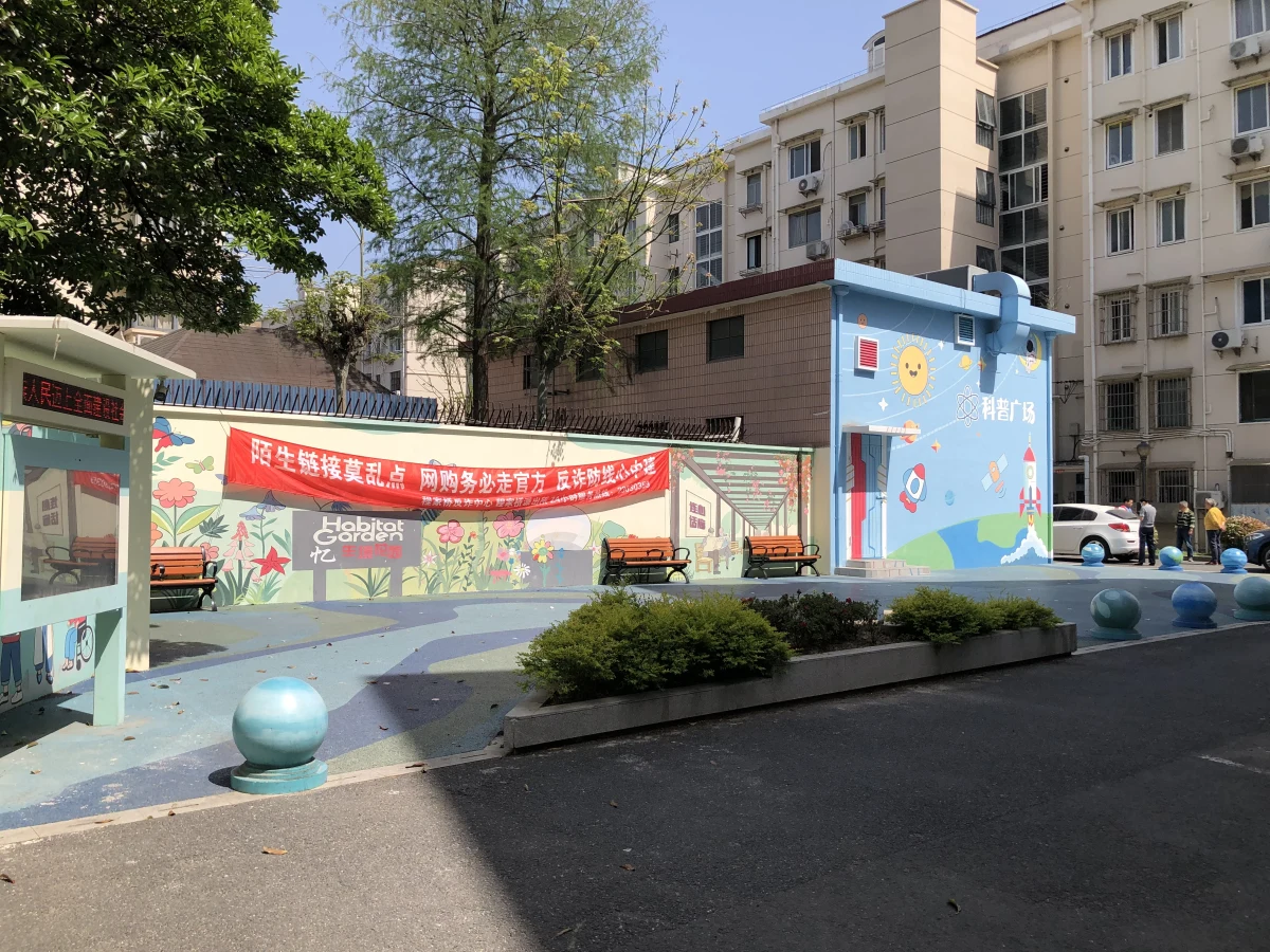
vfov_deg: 49.7
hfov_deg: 63.4
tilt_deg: +3.4
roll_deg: -1.5
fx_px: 1027
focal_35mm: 28
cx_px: 635
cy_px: 476
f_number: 1.8
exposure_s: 1/1919
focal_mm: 4
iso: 20
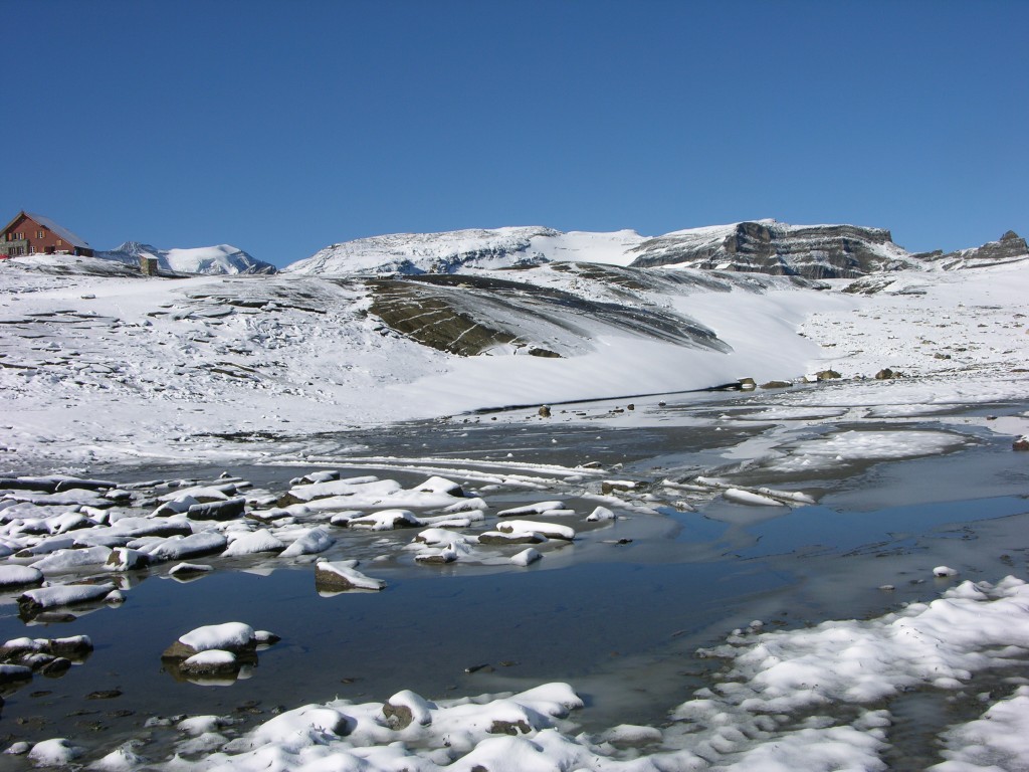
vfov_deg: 34.3
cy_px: 386
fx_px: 1248
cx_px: 514
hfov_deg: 44.8
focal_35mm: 42
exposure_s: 1/342
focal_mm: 10.7
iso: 50
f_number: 7.3
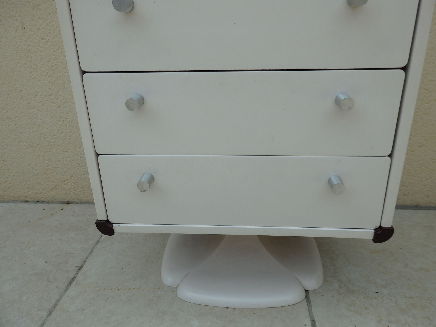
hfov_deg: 65.3
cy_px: 164
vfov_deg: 51.4
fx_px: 340
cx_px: 218
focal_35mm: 27
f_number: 9
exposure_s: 1/320
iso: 125
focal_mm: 5
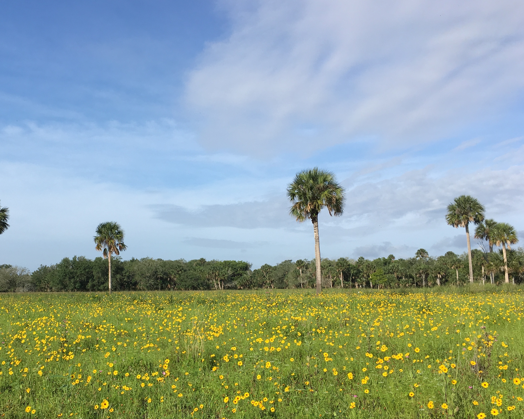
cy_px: 254
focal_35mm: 39
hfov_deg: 46.2
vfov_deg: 38.1
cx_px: 183
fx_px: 605
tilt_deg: +3.1
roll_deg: +1.1
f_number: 2.2
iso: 25
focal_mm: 4.15
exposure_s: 1/1603
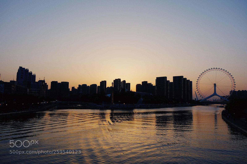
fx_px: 192
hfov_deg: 65.5
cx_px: 124
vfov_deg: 46.4
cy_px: 82
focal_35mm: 28
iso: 125
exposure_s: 1/250
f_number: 5.6
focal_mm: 10.4
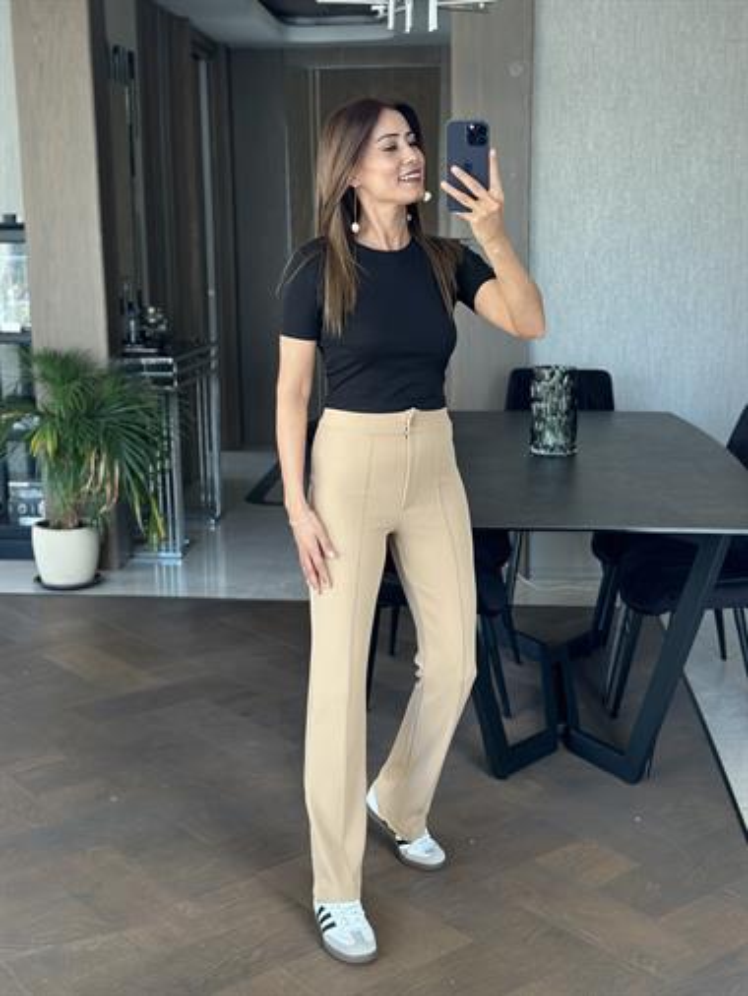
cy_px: 498
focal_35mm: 48
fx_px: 1382
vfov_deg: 39.6
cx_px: 374
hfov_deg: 30.3
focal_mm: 6.86
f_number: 1.78
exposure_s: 1/64
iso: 125
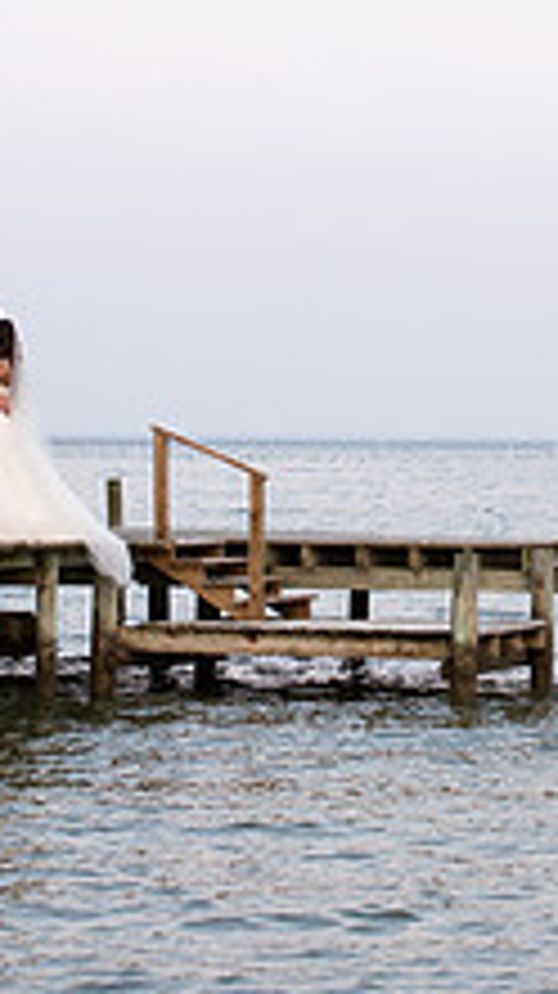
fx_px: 3848
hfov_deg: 8.3
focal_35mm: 146
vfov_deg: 14.6
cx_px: 491
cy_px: 153
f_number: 3.5
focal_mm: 50
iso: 250
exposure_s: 1/1000
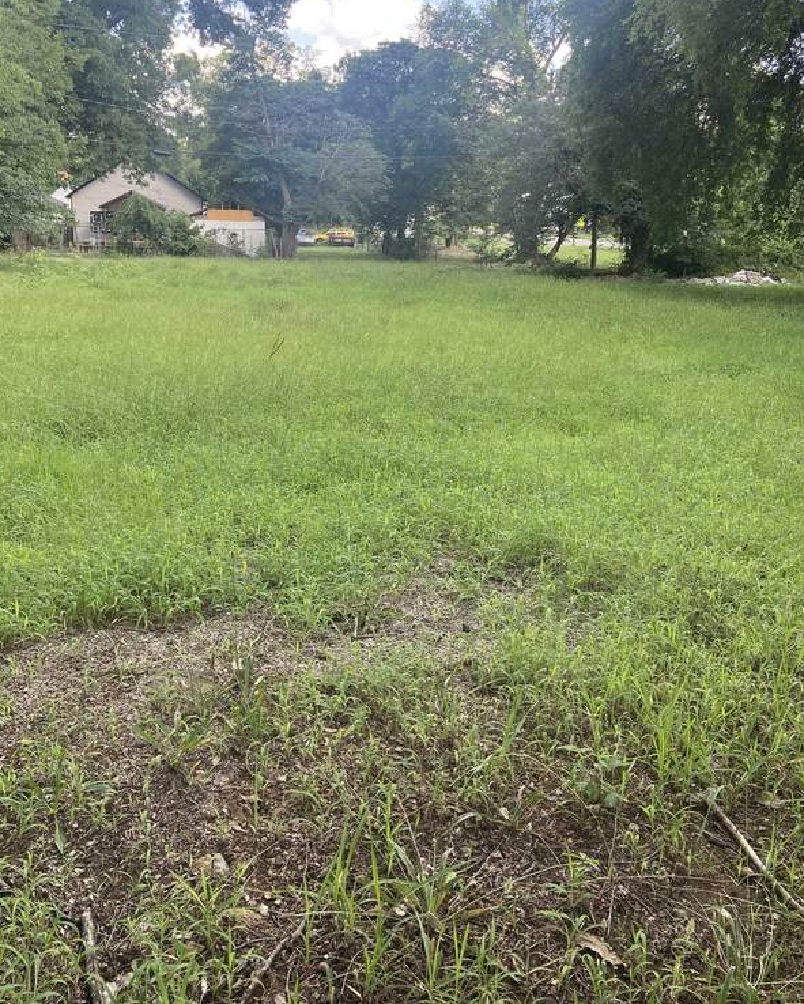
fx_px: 981
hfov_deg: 44.5
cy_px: 419
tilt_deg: -11.7
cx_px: 350
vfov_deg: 53.9
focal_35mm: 33
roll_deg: -0.4
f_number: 1.8
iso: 32
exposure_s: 1/252
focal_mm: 4.25
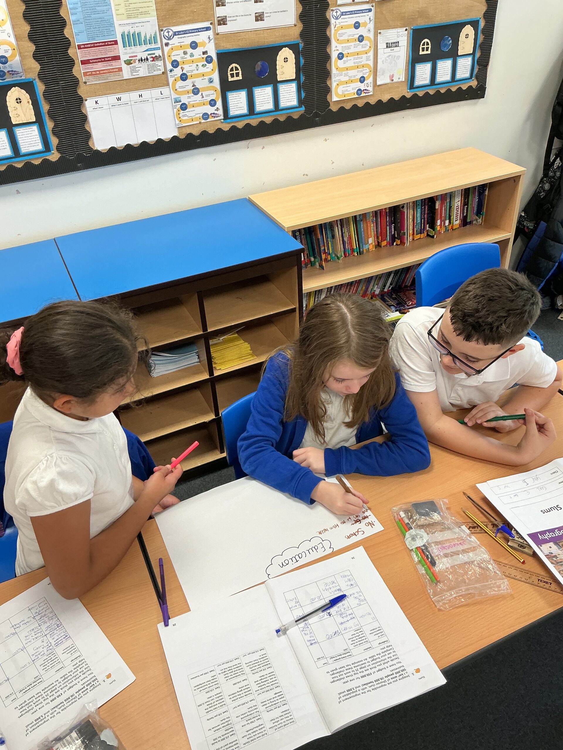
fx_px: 629
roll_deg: +4.3
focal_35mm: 29
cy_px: 375
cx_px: 282
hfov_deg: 48.2
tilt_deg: -36.7
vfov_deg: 61.7
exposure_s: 1/50
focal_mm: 3
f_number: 1.8
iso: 64
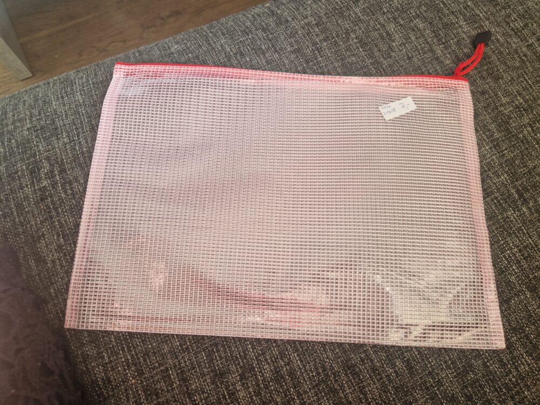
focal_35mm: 23
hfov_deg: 73.9
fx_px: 359
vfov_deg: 58.9
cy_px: 202
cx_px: 270
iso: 50
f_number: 1.8
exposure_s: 1/312
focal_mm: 5.4
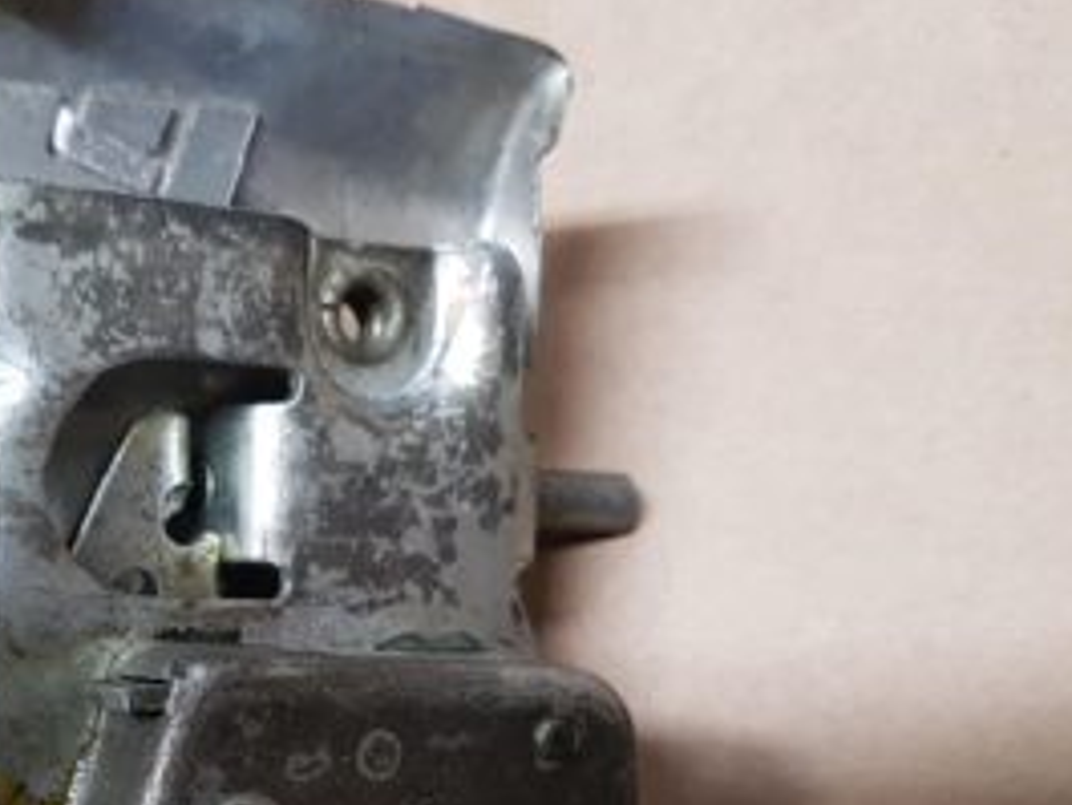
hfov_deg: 37.8
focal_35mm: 49
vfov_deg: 28.9
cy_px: 674
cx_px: 247
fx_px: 1518
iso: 250
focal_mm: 4.2
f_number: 1.7
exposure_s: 1/25
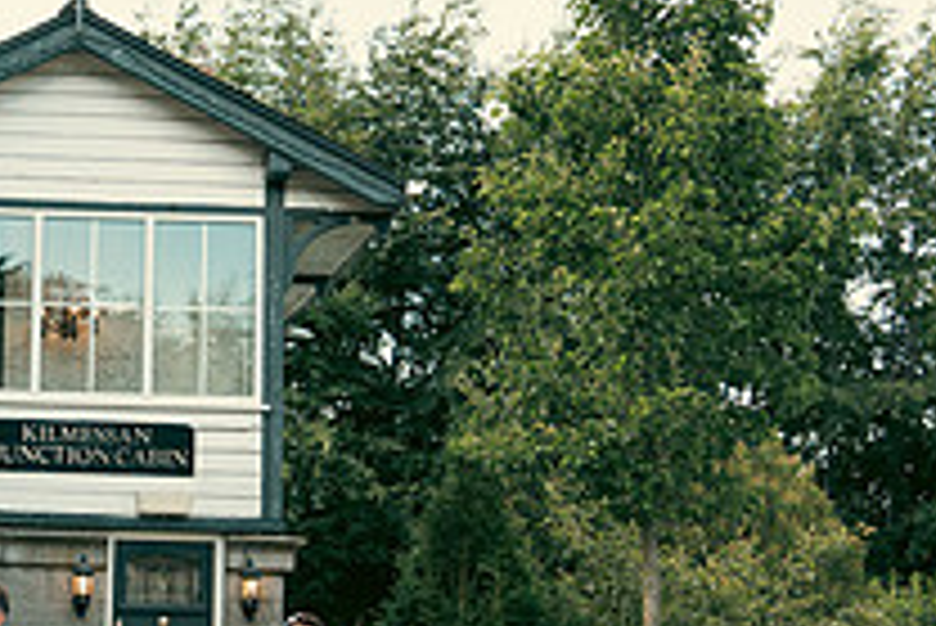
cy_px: 412
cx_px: 36
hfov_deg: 28.5
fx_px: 1743
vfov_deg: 20.3
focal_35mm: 67
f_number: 3.5
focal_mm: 24
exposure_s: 1/500
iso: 200
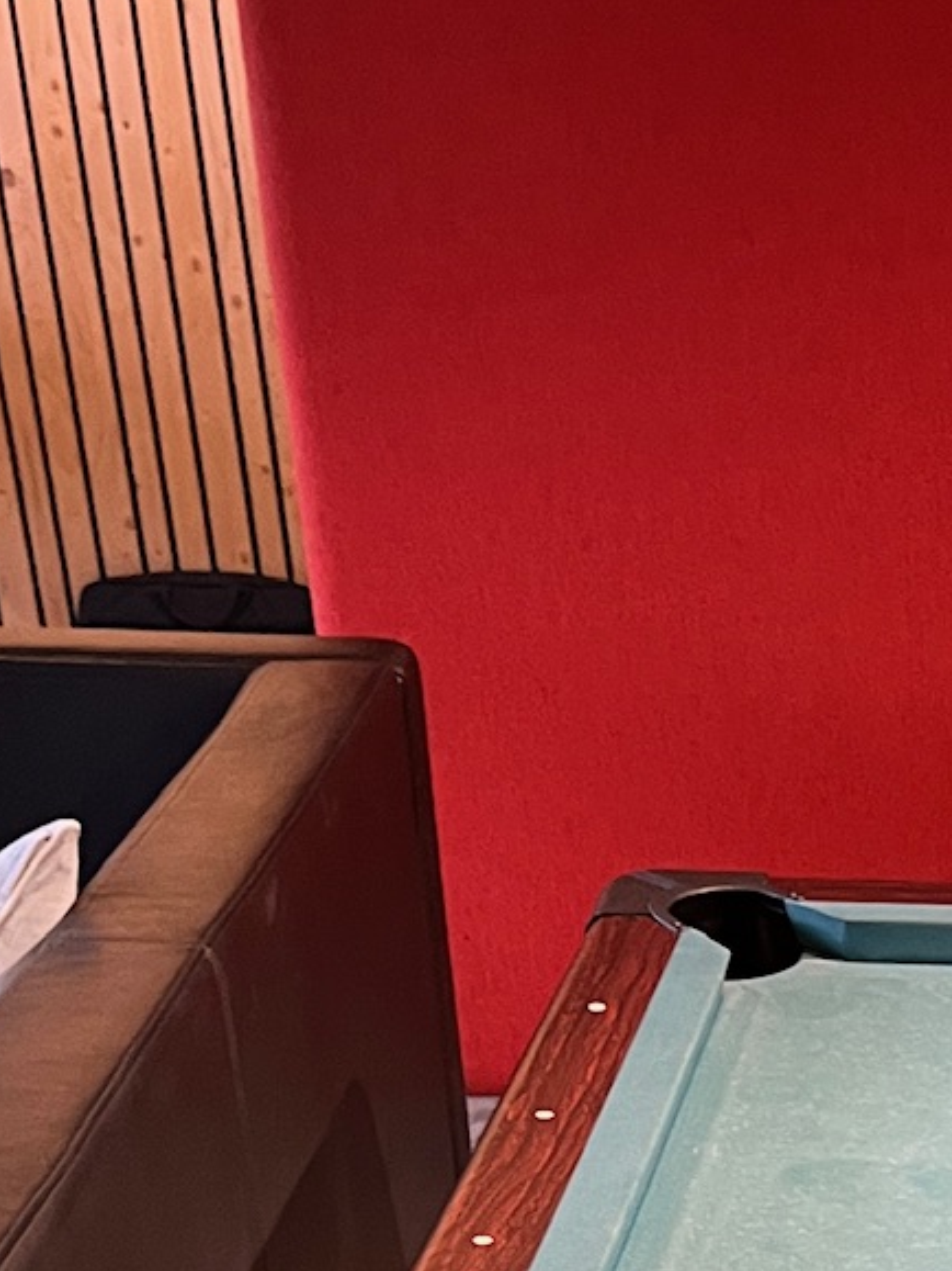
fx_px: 3375
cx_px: 1303
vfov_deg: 18.8
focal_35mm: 92
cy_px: 1908
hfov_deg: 15.2
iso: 250
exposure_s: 1/50
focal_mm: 5.1
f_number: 1.6
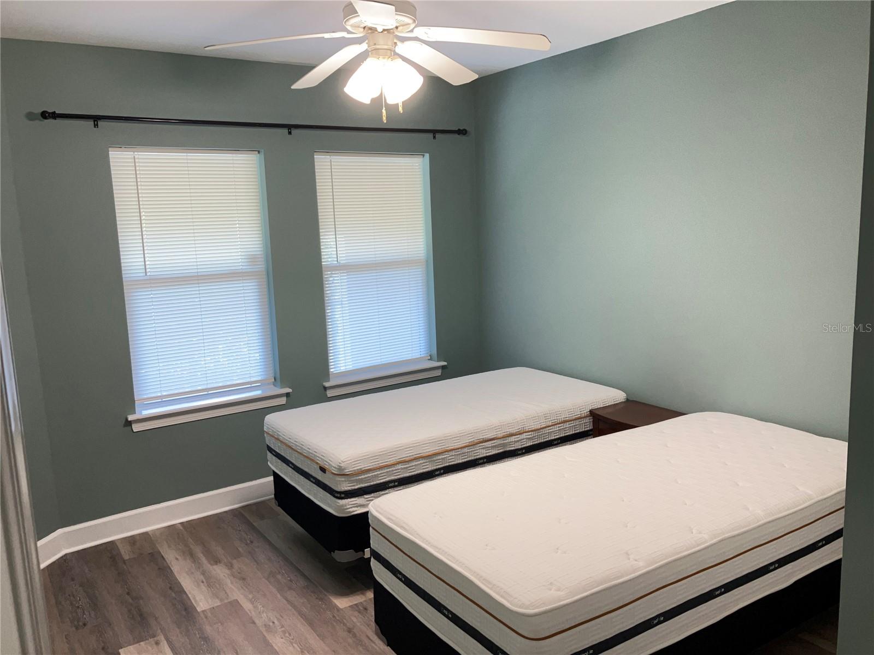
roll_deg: +1.4
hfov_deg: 63.4
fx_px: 707
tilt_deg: -8.1
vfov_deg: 49.7
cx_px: 437
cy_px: 328
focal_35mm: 28
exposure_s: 1/60
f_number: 1.8
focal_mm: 3.99
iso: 125
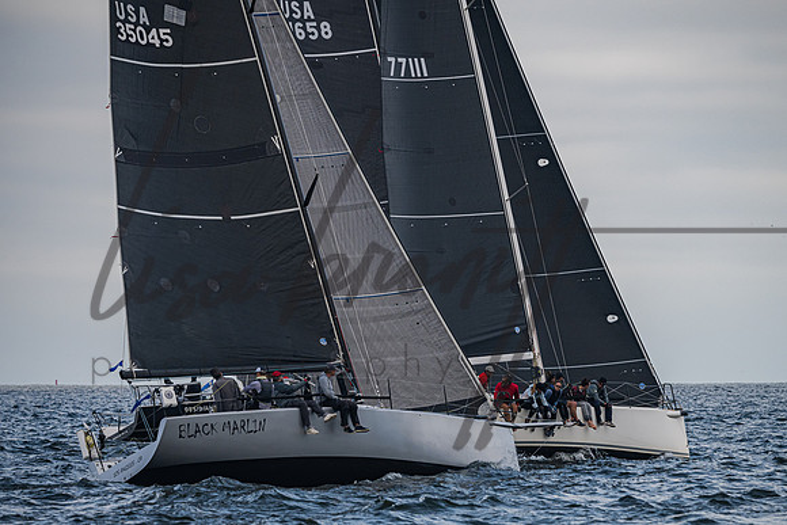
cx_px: 439
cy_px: 314
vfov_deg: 4.6
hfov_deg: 6.9
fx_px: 6555
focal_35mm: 300
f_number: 5.6
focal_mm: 240
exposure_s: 1/2000
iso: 400
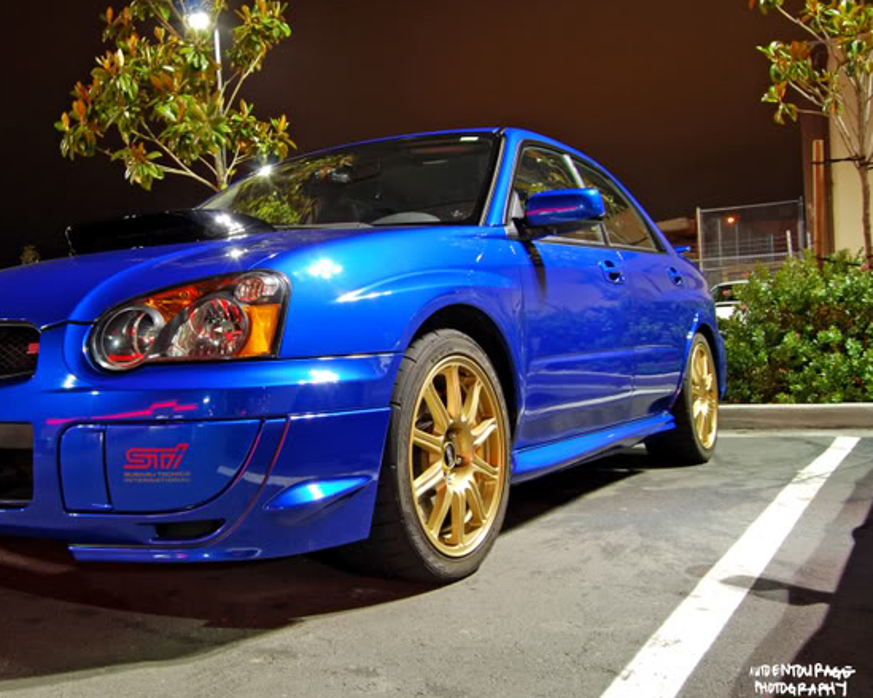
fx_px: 956
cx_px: 258
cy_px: 329
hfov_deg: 47.9
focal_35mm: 37
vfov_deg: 40.1
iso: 100
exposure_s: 7.1
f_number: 8
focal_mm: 18
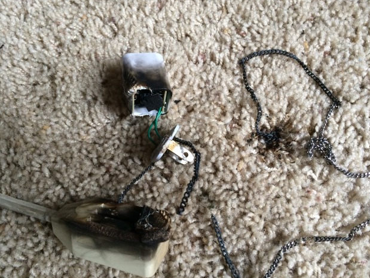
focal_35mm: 30
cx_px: 186
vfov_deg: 46.8
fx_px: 321
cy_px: 136
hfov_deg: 60.0
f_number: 2.2
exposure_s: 1/30
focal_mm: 4.15
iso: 160
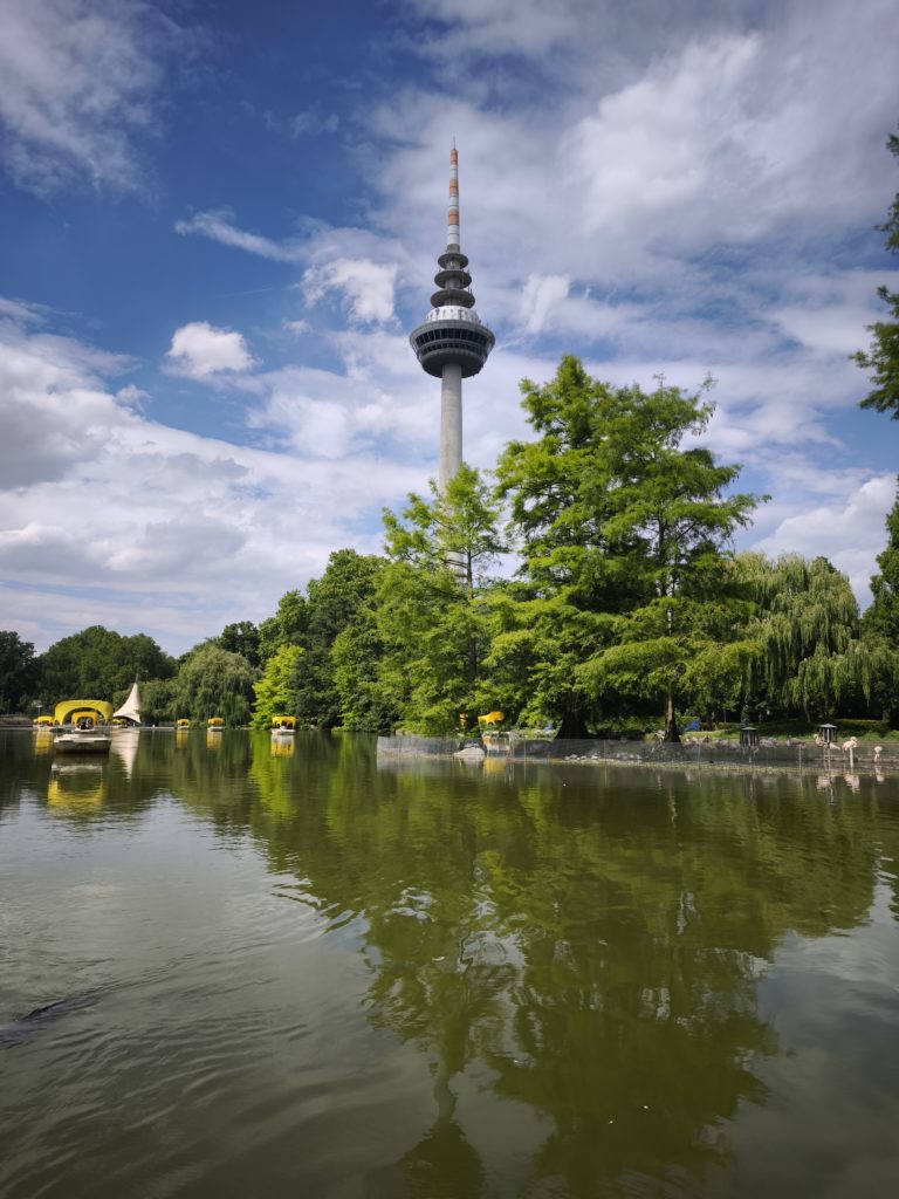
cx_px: 450
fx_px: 796
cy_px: 600
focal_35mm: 23
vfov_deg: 73.9
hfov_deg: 58.9
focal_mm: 6.57
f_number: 1.6
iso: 50
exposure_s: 1/2663
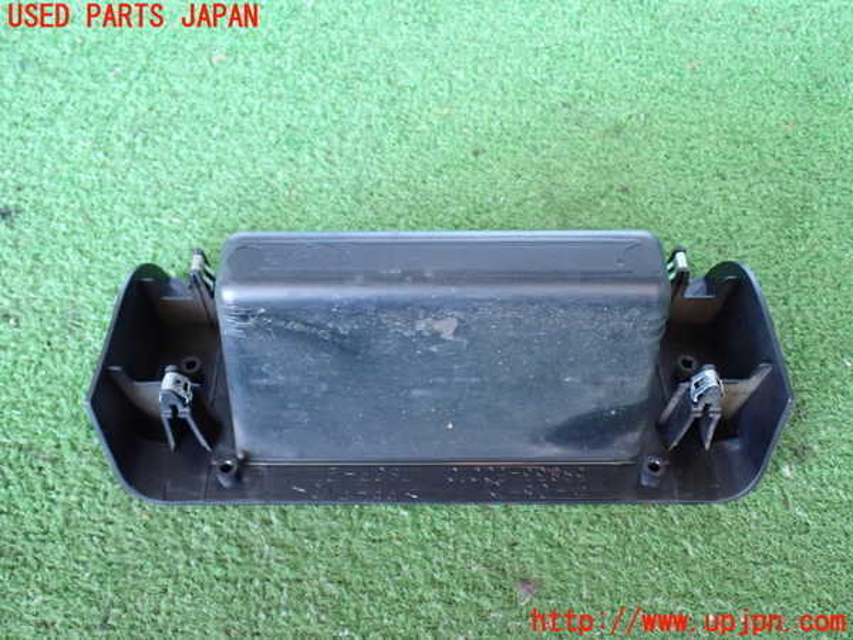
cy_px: 320
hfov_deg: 51.4
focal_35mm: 36
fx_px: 887
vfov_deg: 39.7
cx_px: 426
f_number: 2.5
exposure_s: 1/40
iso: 800
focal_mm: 6.37
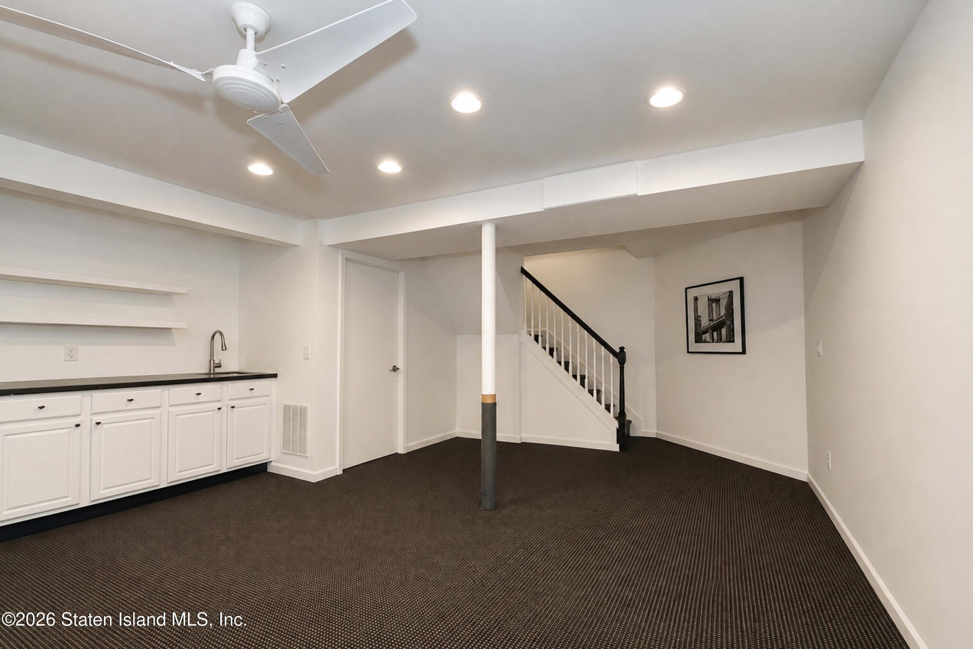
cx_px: 486
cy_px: 324
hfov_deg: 100.4
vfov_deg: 77.3
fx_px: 405
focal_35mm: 15
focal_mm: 10
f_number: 8
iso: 1600
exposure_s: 1/60
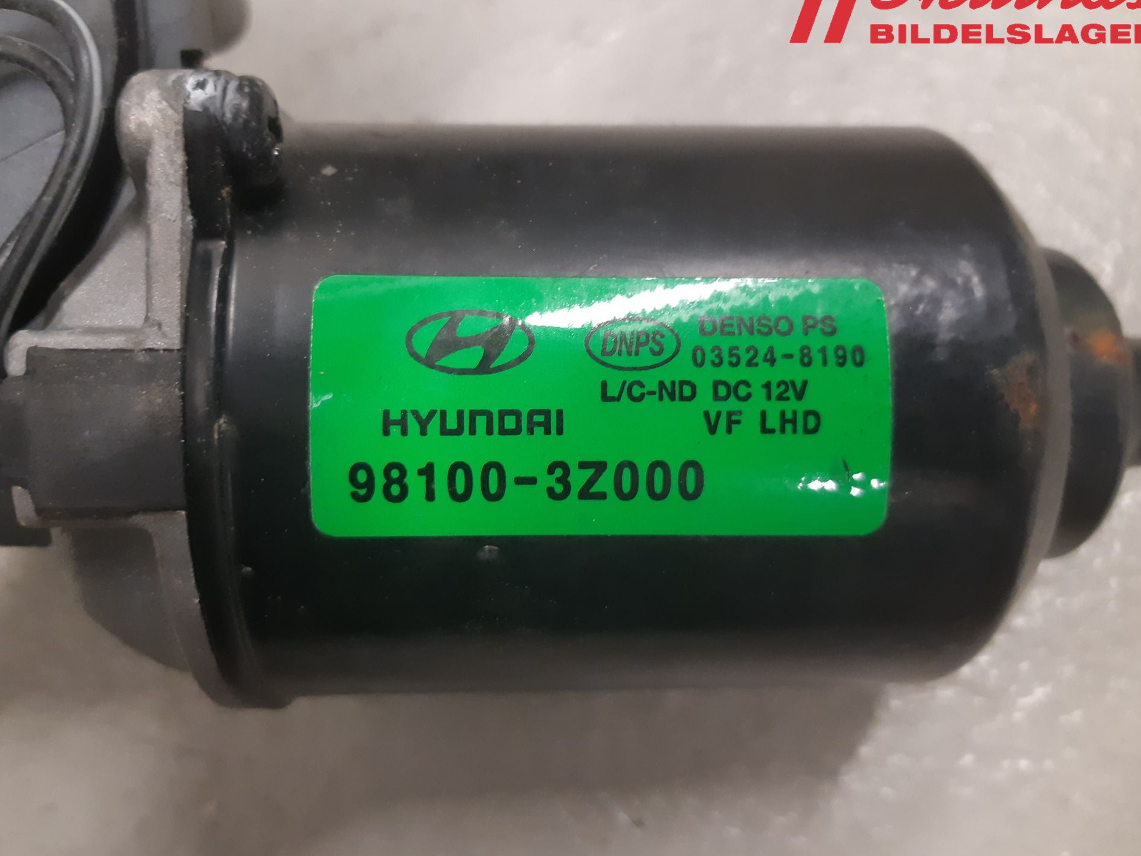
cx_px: 544
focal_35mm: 28
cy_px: 403
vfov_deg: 49.7
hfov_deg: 63.4
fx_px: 923
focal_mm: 3.93
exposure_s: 1/50
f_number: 1.7
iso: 250
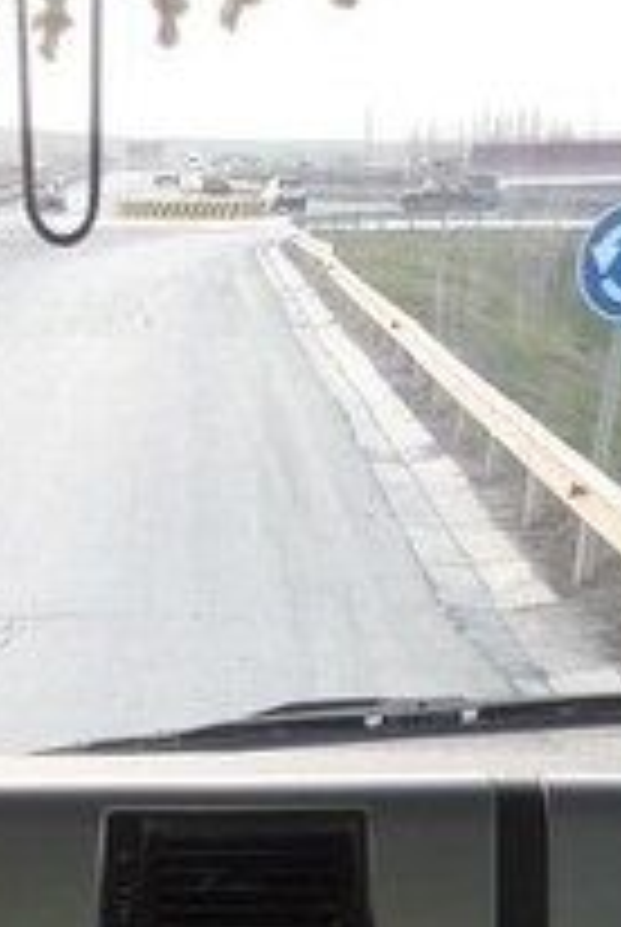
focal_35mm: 70
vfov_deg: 26.0
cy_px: 1089
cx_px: 14
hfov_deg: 19.0
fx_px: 1805
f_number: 1.9
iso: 64
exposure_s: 1/100
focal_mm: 3.7
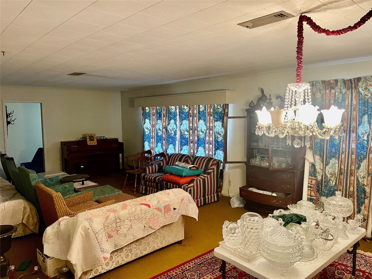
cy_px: 140
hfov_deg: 67.3
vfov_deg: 53.1
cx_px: 186
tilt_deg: -5.2
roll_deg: +1.0
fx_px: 279
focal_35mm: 26
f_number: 1.6
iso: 250
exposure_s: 1/60
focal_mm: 4.2
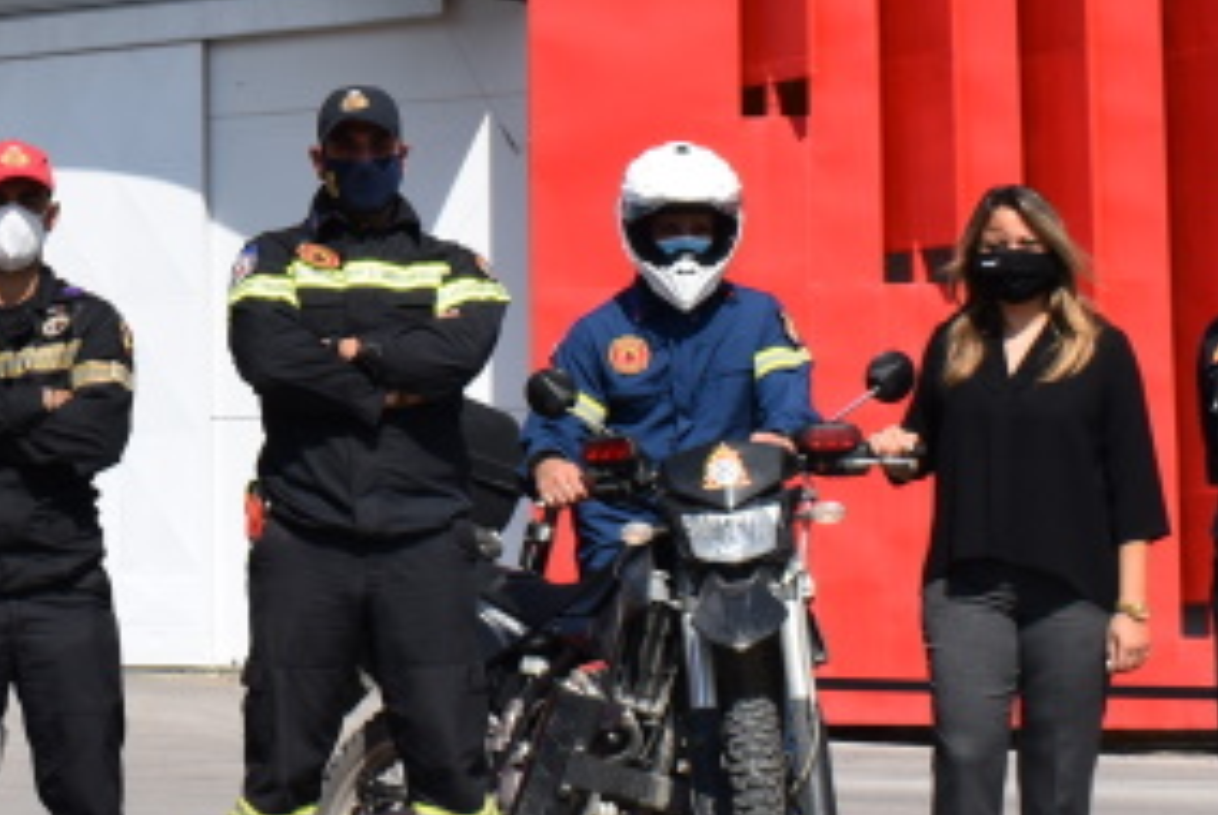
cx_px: 51
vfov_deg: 14.4
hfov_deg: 21.1
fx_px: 3184
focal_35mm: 94
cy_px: 4
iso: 100
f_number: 9
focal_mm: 22
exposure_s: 1/320
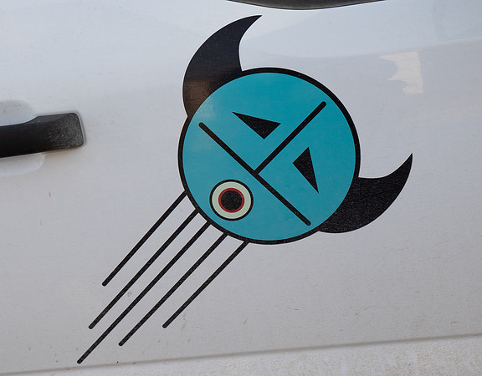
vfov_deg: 32.6
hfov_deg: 41.1
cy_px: 225
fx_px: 642
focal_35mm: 45
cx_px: 249
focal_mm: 15
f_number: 5.6
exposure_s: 1/320
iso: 200
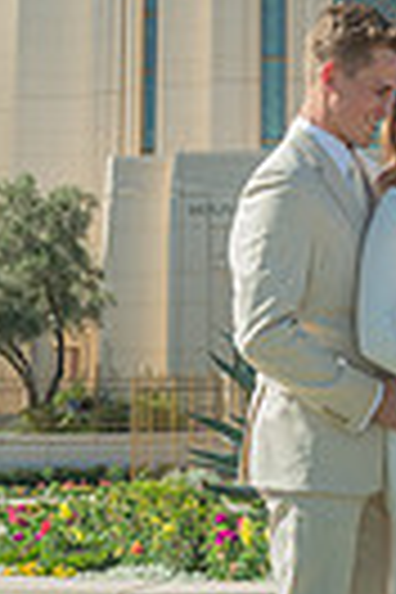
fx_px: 1633
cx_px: 394
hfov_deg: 13.6
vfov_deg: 20.3
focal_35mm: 99
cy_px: 94
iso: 200
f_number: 5
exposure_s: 1/1000
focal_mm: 29
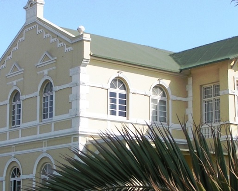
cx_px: 90
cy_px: 110
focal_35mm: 81
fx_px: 571
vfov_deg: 18.9
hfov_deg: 23.5
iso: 50
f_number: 5.6
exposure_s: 1/400
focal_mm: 7.3
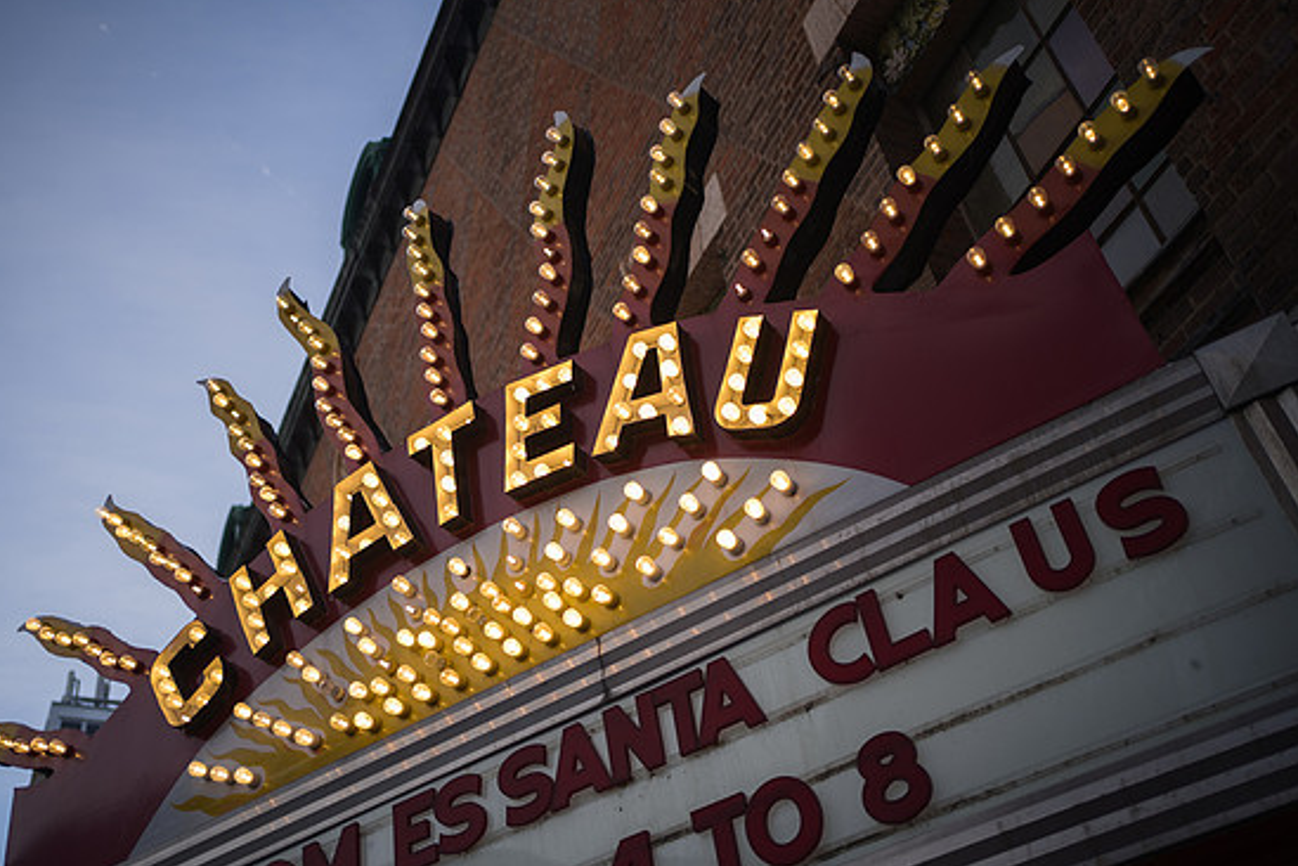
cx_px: 615
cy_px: 441
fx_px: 1334
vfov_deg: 35.9
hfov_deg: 51.9
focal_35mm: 37
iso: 64
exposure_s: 1/250
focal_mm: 35
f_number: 1.8
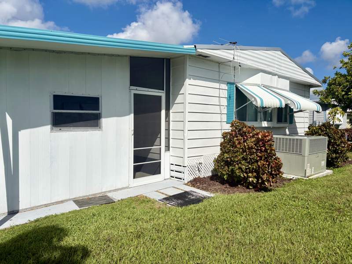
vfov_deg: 53.1
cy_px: 132
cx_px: 176
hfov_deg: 67.3
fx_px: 264
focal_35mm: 26
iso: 50
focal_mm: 5.96
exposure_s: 1/10101
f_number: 1.6
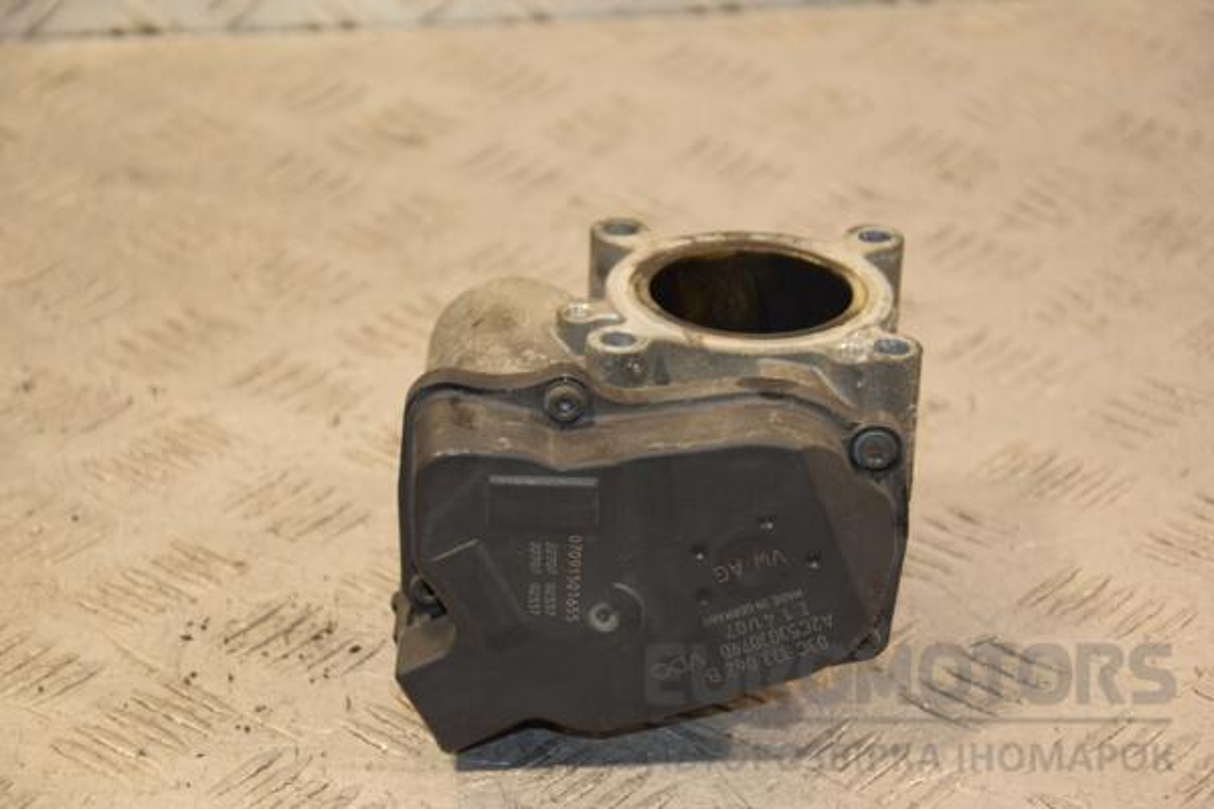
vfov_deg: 13.0
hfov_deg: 19.5
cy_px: 404
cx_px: 607
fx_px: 3541
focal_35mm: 105
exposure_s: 1/125
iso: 800
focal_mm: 70
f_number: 5.3
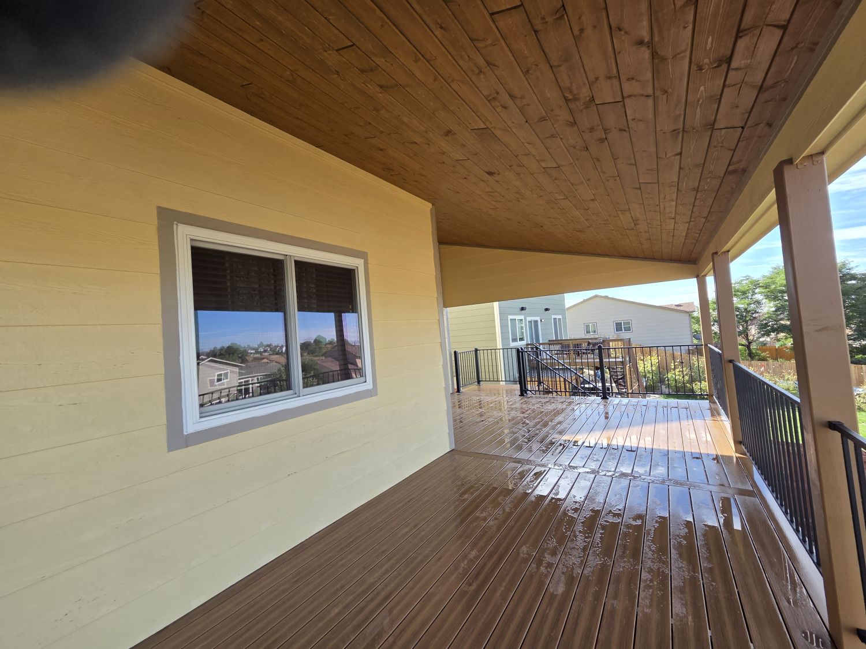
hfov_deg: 106.2
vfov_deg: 89.9
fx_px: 325
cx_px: 433
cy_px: 324
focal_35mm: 13
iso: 50
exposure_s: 1/320
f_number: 2.2
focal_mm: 2.2
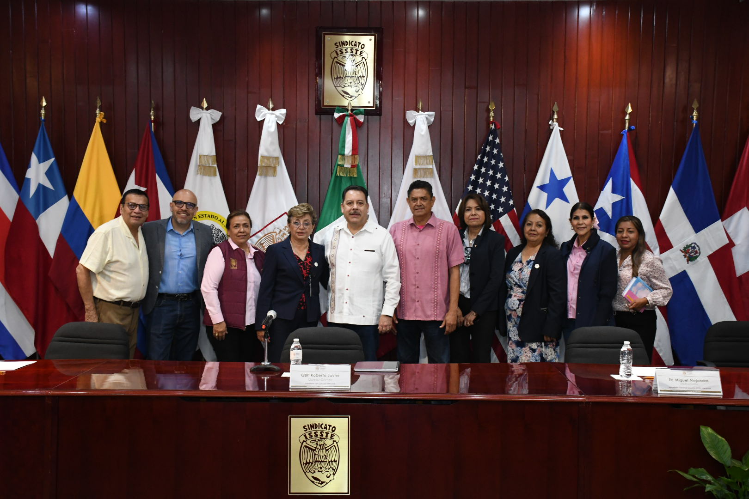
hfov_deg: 41.1
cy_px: 250
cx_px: 374
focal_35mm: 48
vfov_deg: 28.1
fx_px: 999
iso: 2500
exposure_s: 1/100
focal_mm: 32
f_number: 6.3
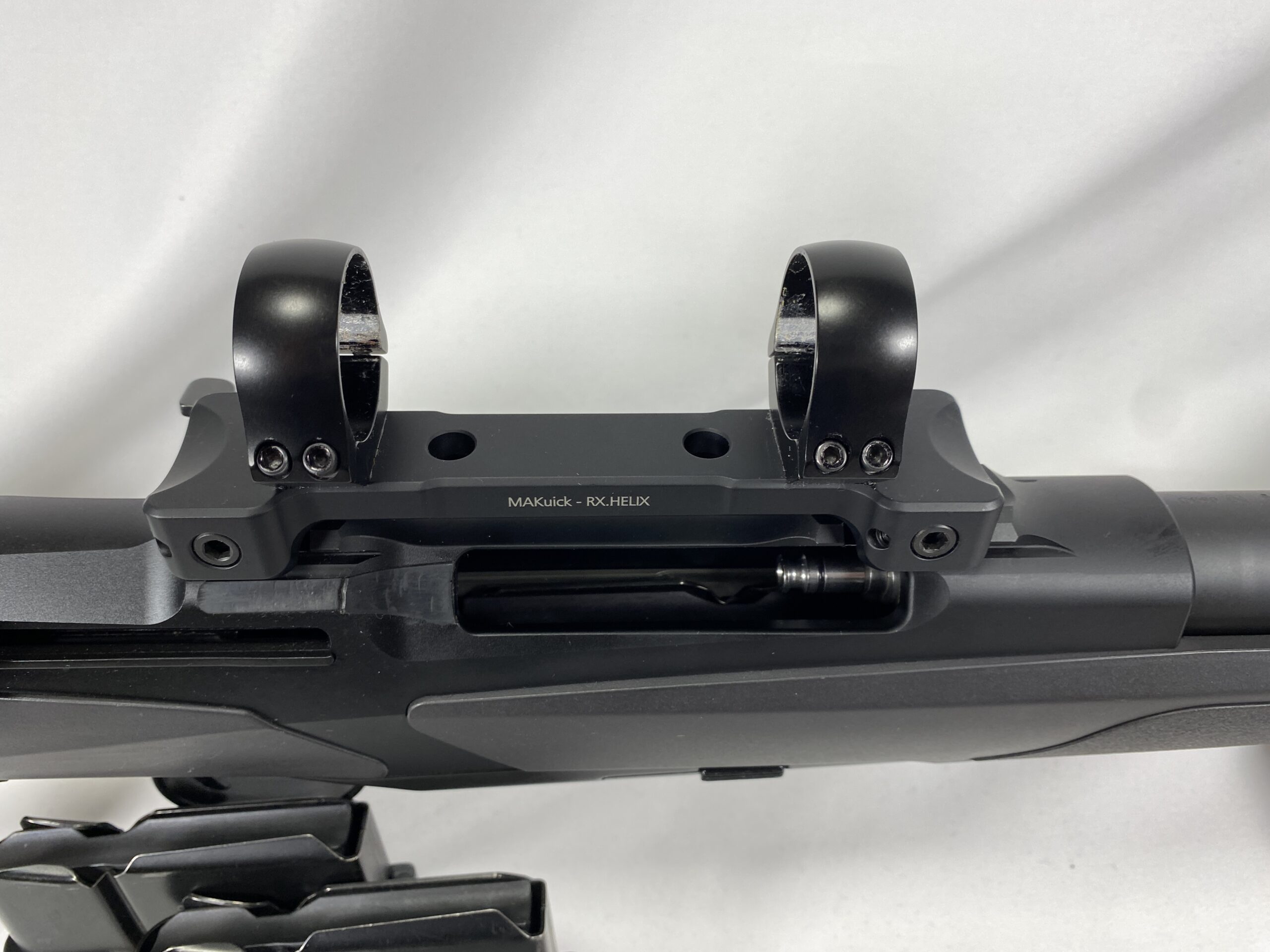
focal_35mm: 26
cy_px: 476
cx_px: 635
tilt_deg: -46.5
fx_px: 954
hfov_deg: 67.3
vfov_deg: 53.1
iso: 50
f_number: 1.8
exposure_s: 1/120
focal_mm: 4.25
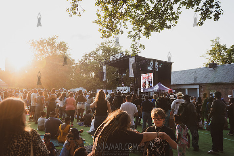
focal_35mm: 27
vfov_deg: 48.0
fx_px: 176
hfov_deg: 67.4
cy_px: 78
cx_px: 117
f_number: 4
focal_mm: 27
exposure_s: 1/1000
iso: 500
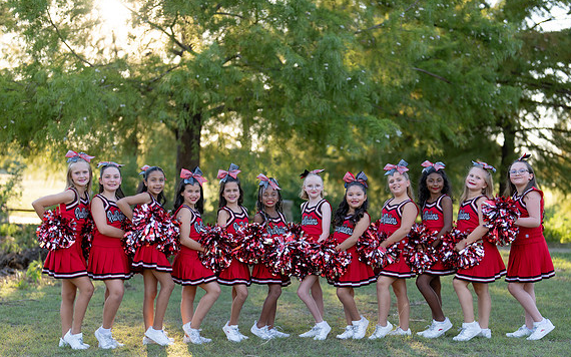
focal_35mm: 68
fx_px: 1058
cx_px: 317
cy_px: 244
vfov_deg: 19.1
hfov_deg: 30.2
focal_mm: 50
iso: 100
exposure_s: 1/1000
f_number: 1.2
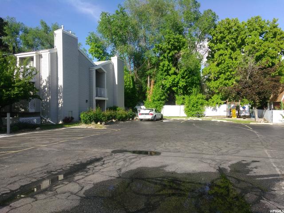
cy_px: 106
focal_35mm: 20
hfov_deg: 81.7
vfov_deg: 66.0
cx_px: 142
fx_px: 164
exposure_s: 1/541
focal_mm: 3.46
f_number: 2.2
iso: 100
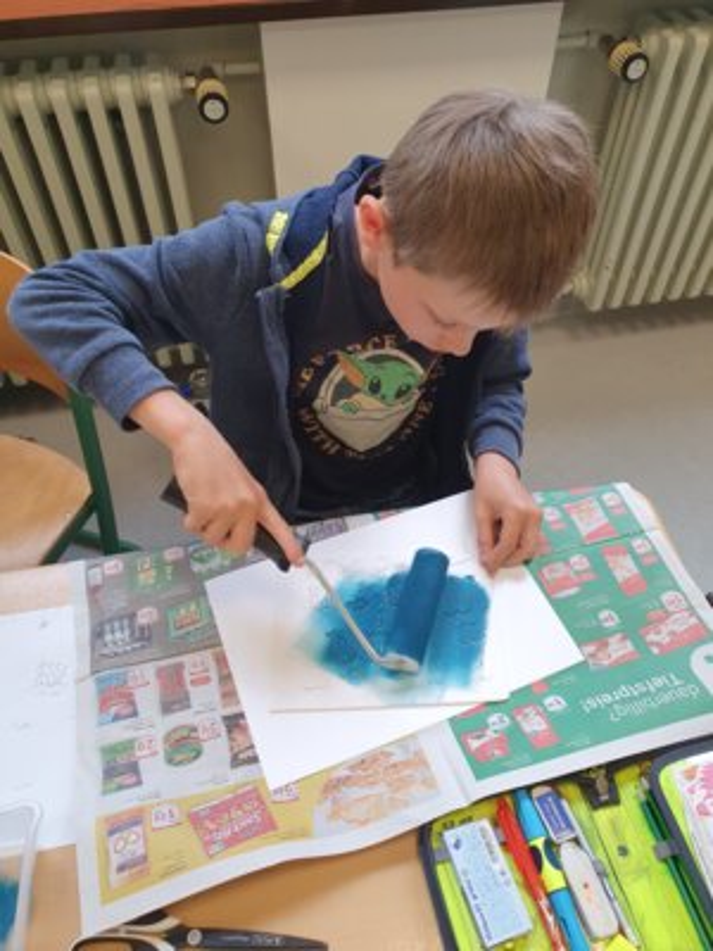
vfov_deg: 67.3
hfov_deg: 53.1
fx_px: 714
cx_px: 356
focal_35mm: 26
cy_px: 476
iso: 100
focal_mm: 4.32
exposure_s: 1/100
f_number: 2.4
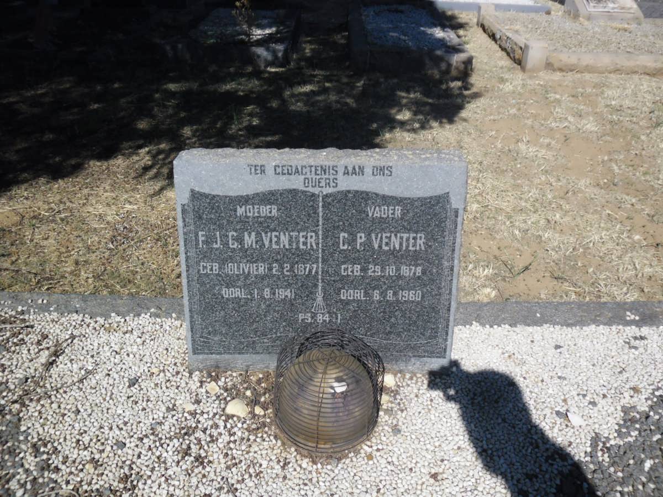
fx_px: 517
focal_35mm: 27
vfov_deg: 51.4
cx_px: 332
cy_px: 248
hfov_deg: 65.3
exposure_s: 1/245
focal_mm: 4.9
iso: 80
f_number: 9
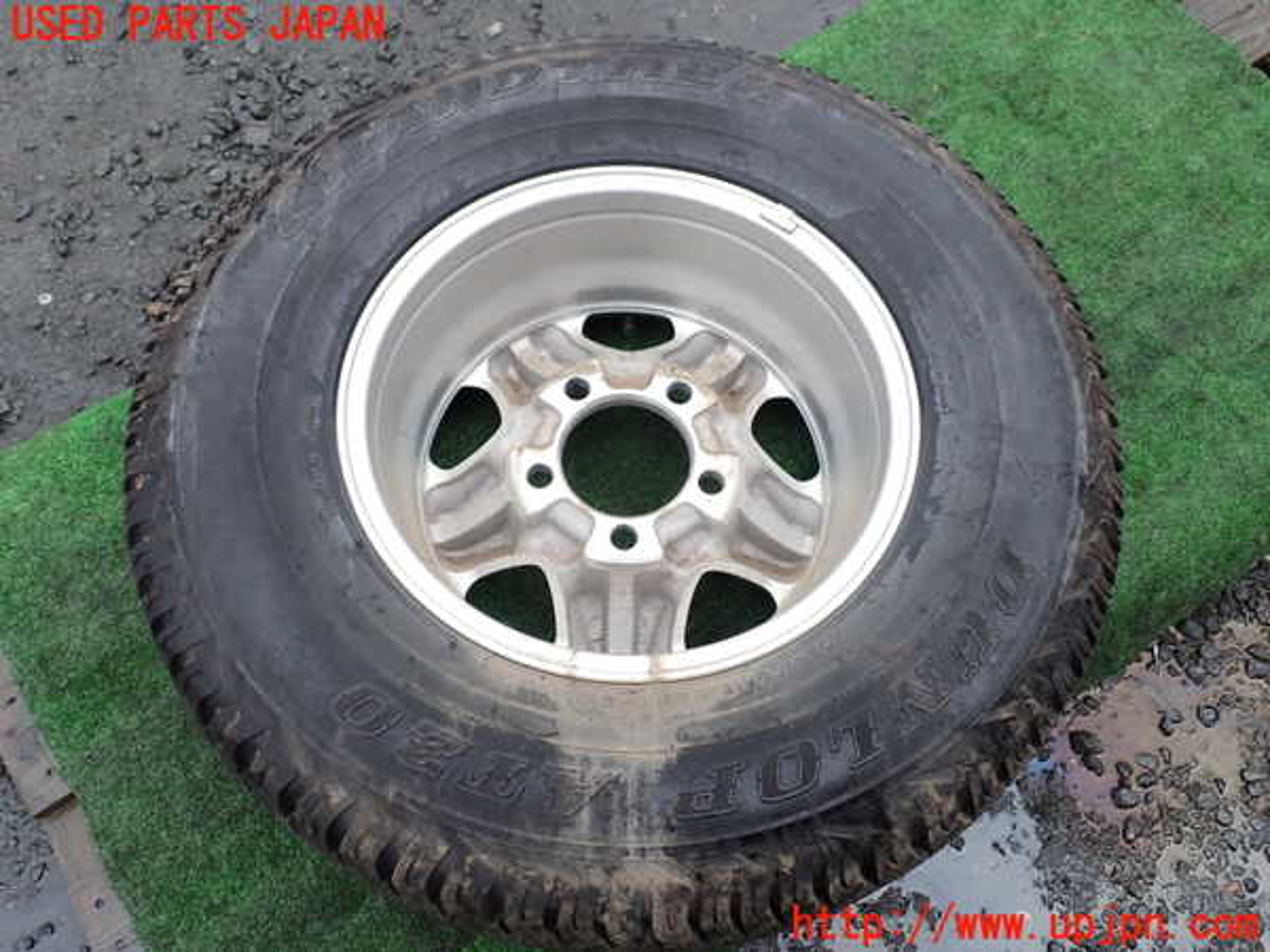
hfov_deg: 60.0
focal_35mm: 30
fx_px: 1101
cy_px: 476
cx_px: 635
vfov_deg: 46.8
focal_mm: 5.4
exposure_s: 1/125
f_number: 3.2
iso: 100
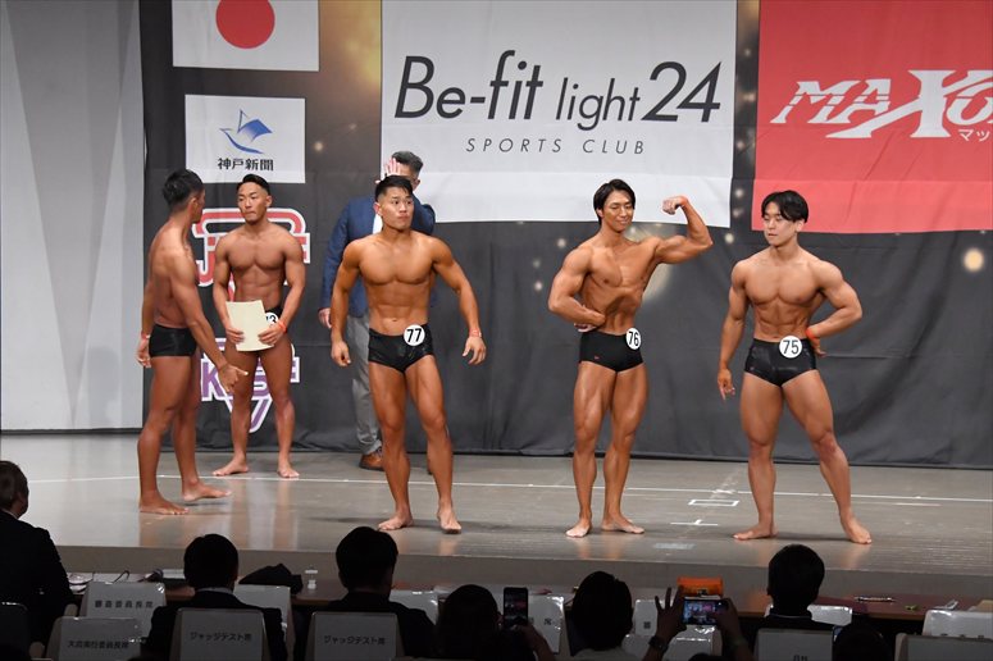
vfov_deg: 10.8
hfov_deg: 16.1
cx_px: 496
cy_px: 330
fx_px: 3501
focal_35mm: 127
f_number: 5.6
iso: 6400
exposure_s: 1/400
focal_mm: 85
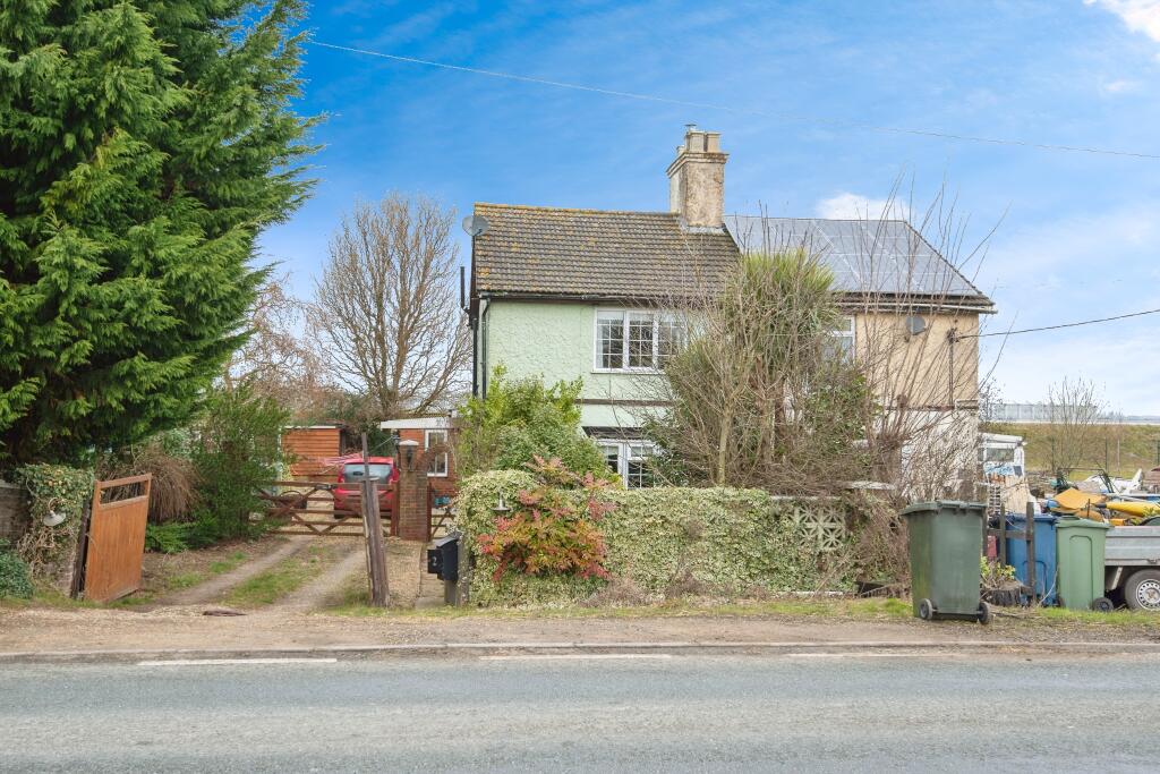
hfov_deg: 54.4
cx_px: 580
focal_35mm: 35
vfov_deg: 37.9
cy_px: 387
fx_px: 1128
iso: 200
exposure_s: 1/45
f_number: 8
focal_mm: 35
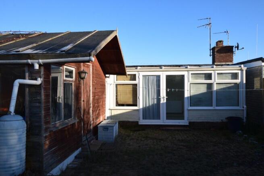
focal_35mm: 30
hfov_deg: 61.9
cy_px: 88
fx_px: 220
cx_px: 132
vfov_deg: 43.6
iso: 400
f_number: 10
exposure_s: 1/250
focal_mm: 20
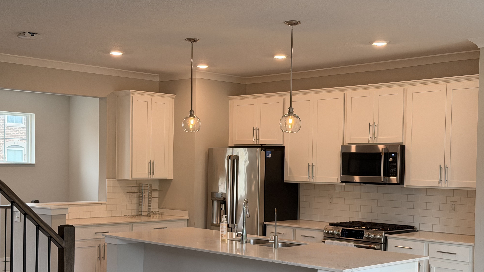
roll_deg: -0.7
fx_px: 680
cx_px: 244
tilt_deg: -1.6
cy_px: 175
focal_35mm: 53
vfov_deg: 22.6
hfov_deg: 39.2
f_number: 1.78
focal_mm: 6.76
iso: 160
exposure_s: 1/158
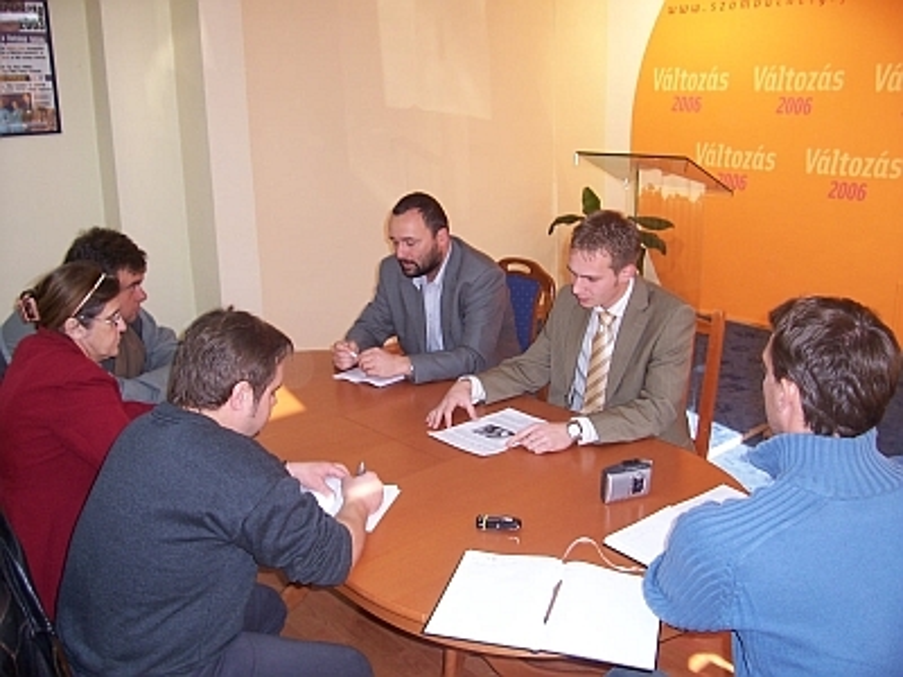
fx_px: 887
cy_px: 338
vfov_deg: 41.8
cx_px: 452
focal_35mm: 34
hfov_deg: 54.0
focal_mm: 5.6
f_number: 2.7
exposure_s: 1/60
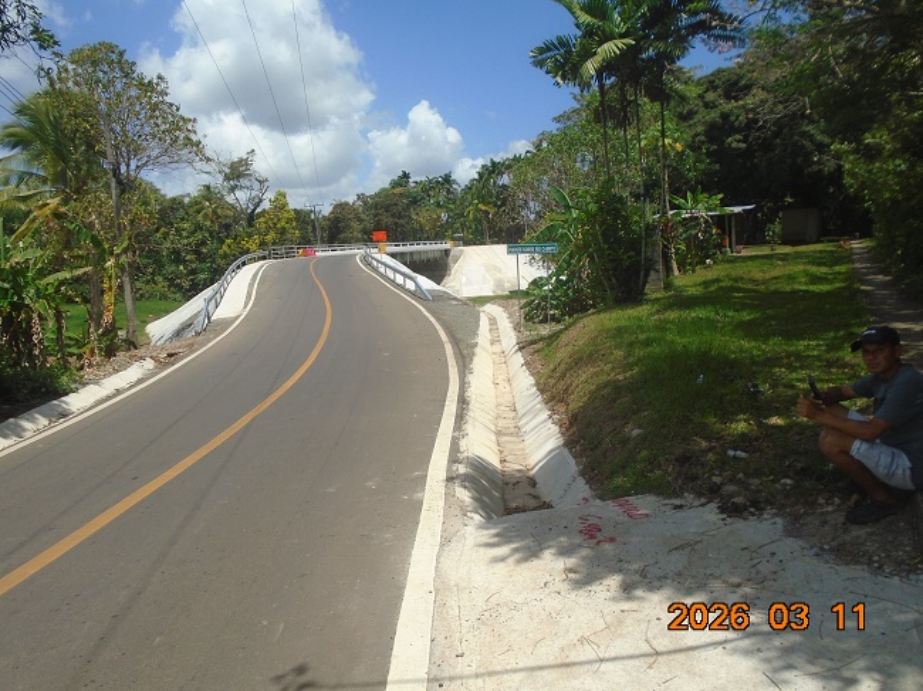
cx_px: 462
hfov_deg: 67.3
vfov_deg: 53.0
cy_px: 346
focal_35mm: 26
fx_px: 693
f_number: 8
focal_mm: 4.6
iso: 100
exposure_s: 1/250
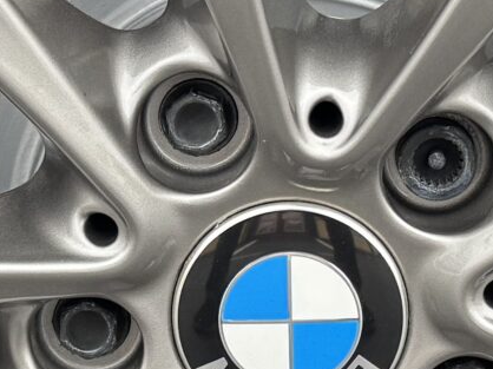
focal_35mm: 147
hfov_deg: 13.4
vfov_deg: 10.1
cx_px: 256
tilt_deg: -17.1
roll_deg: -1.1
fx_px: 2092
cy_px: 179
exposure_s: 1/121
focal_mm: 6.76
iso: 160
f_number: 1.78
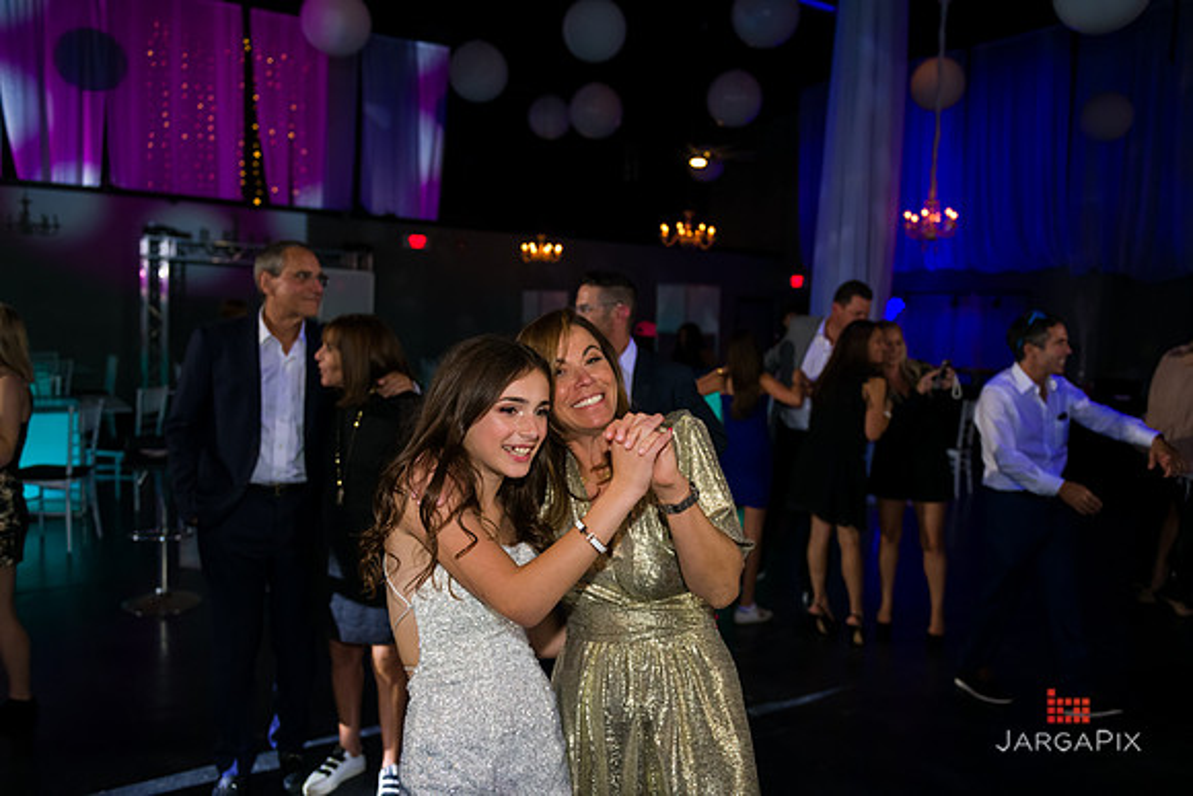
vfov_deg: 46.4
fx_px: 928
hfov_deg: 65.5
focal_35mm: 28
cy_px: 398
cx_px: 596
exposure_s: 1/125
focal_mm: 28
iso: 1600
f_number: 3.2
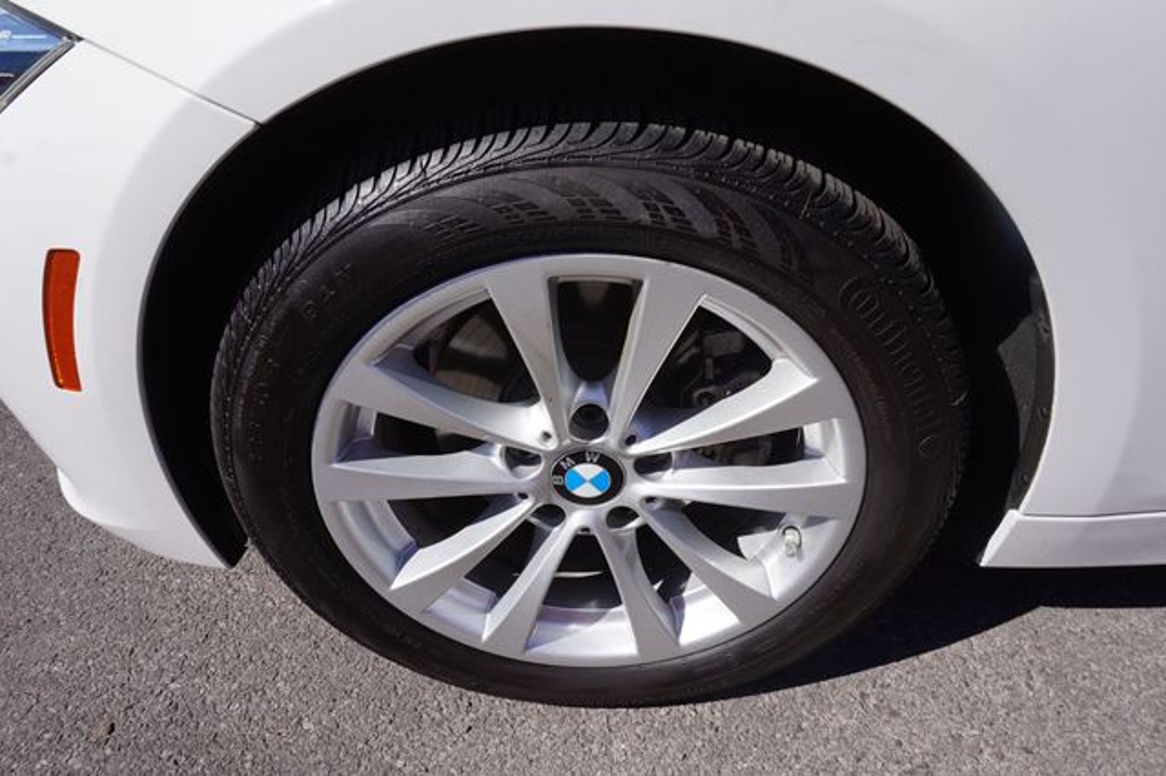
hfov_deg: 73.8
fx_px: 777
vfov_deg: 53.1
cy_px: 388
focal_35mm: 24
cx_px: 583
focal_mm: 16
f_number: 14
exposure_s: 1/100
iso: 100
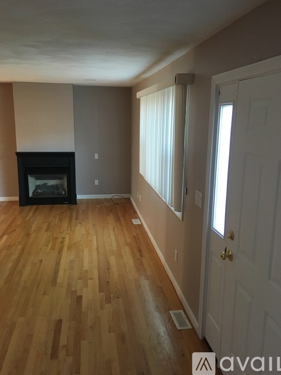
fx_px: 325
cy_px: 182
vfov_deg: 60.0
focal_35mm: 30
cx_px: 141
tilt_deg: -10.4
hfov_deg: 46.8
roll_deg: +0.3
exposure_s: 1/30
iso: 160
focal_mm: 4.15
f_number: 2.2
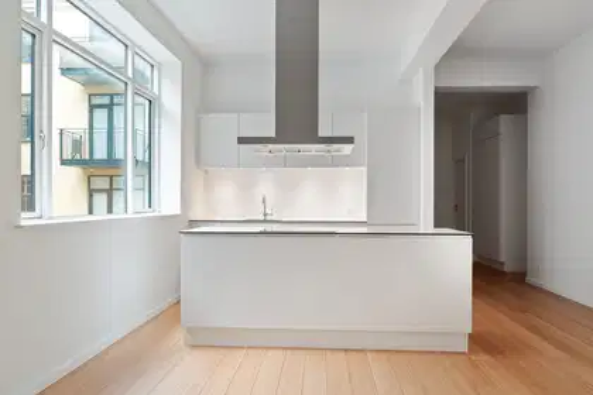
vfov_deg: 56.1
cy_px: 198
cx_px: 296
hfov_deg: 77.3
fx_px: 371
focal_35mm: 22
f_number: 10
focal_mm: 15
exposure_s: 1
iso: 200
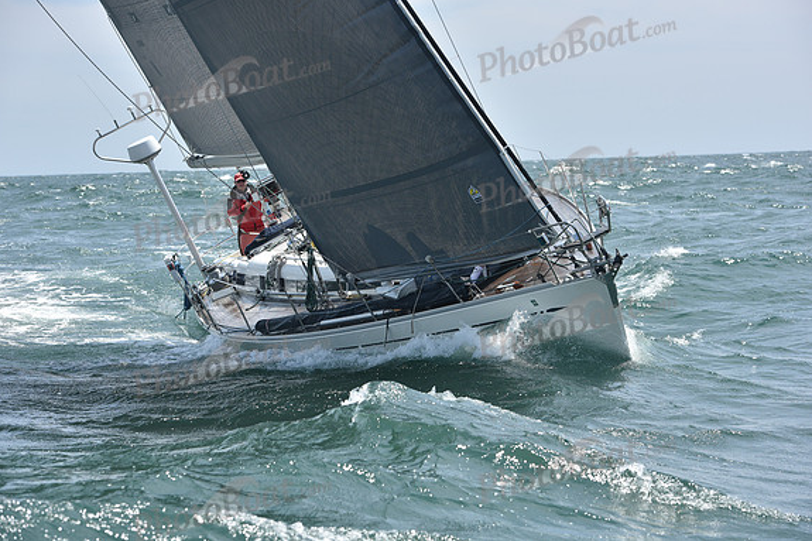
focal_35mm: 106
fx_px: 2390
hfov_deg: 19.3
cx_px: 405
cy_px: 269
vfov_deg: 12.9
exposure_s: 1/1250
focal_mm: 105
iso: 250
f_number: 6.3
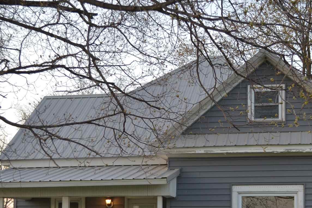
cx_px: 209
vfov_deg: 19.3
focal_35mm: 70
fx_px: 607
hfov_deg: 28.6
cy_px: 169
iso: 400
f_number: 4.2
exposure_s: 1/125
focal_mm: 26
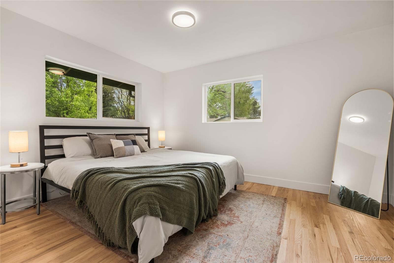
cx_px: 197
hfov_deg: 96.7
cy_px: 132
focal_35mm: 16
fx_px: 175
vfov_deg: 73.8
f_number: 8
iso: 200
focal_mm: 16
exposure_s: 1/1.25
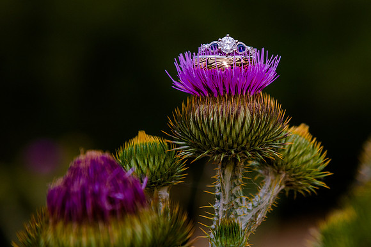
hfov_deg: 11.7
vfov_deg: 7.8
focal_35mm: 175
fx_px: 1805
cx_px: 284
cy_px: 90
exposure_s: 1/250
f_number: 5.6
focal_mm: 112
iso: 800
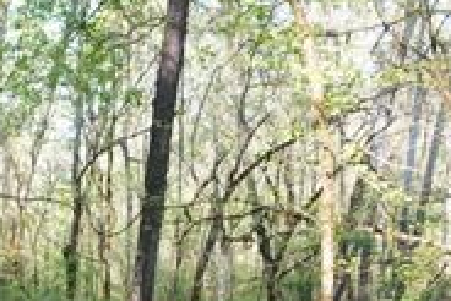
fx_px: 815
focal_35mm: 65
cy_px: 382
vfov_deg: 19.5
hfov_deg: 29.0
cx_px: 5
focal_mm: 16
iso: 100
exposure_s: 1/40
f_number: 4
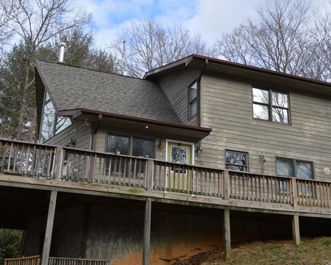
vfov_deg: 34.9
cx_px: 159
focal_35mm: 43
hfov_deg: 42.9
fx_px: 421
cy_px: 127
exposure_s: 1/160
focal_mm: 24
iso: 100
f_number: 6.3
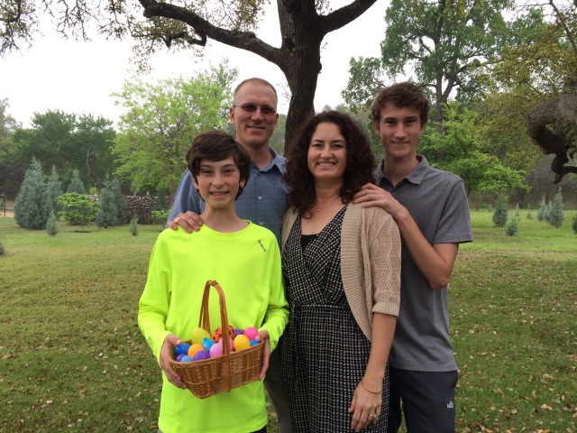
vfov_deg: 48.2
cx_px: 288
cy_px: 216
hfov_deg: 61.7
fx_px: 483
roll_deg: -0.9
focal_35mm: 29
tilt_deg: -4.1
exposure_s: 1/306
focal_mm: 4.15
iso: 32
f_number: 2.2
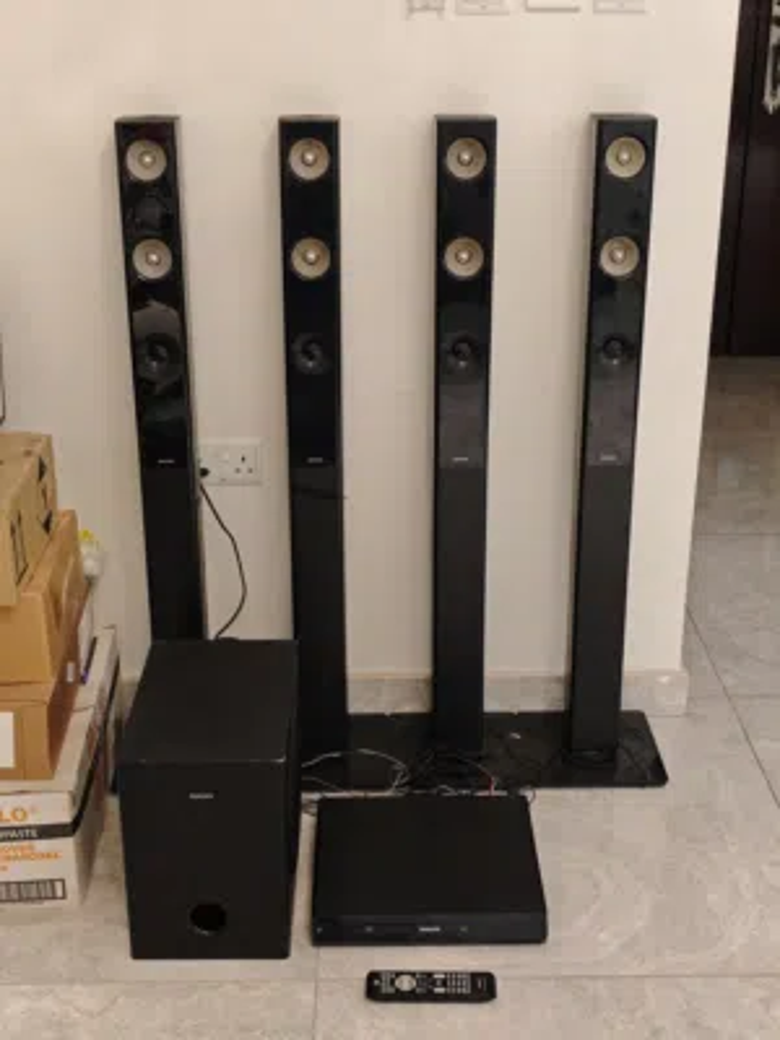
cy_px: 520
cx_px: 390
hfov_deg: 31.5
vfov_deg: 41.2
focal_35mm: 46
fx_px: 1382
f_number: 1.63
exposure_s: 1/33.3
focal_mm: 8.72
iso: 800
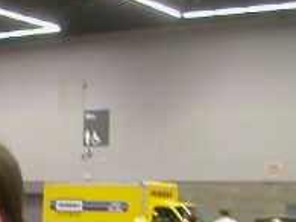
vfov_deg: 12.5
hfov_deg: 16.2
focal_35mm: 114
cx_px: -106
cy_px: 300
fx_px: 974
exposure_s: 1/4.1
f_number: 2.7
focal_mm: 5.6
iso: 171
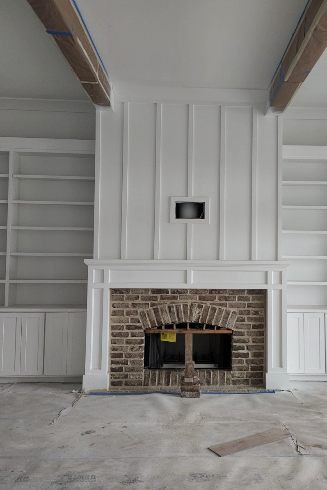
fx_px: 436
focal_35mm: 32
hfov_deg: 40.6
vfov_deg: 58.7
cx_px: 220
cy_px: 245
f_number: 1.8
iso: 500
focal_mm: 5.4
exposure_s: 1/120
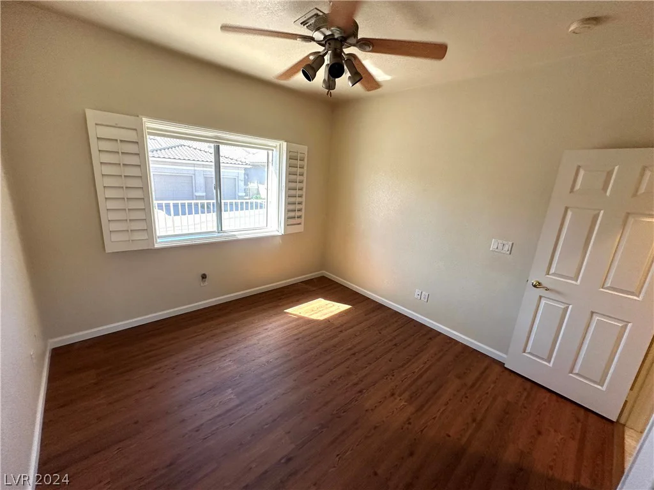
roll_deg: -3.8
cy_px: 245
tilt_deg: -15.1
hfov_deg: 102.1
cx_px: 327
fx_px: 265
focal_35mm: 14
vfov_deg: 85.7
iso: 200
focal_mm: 2.22
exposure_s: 1/120
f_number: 2.2
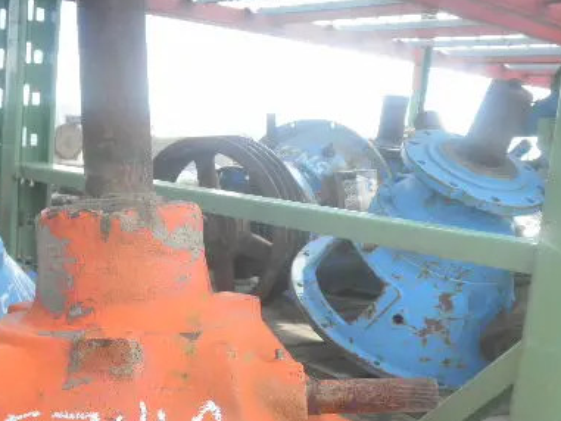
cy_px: 278
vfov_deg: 30.7
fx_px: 762
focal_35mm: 47
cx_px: 144
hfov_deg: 39.4
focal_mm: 5
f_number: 3
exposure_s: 1/125
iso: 64
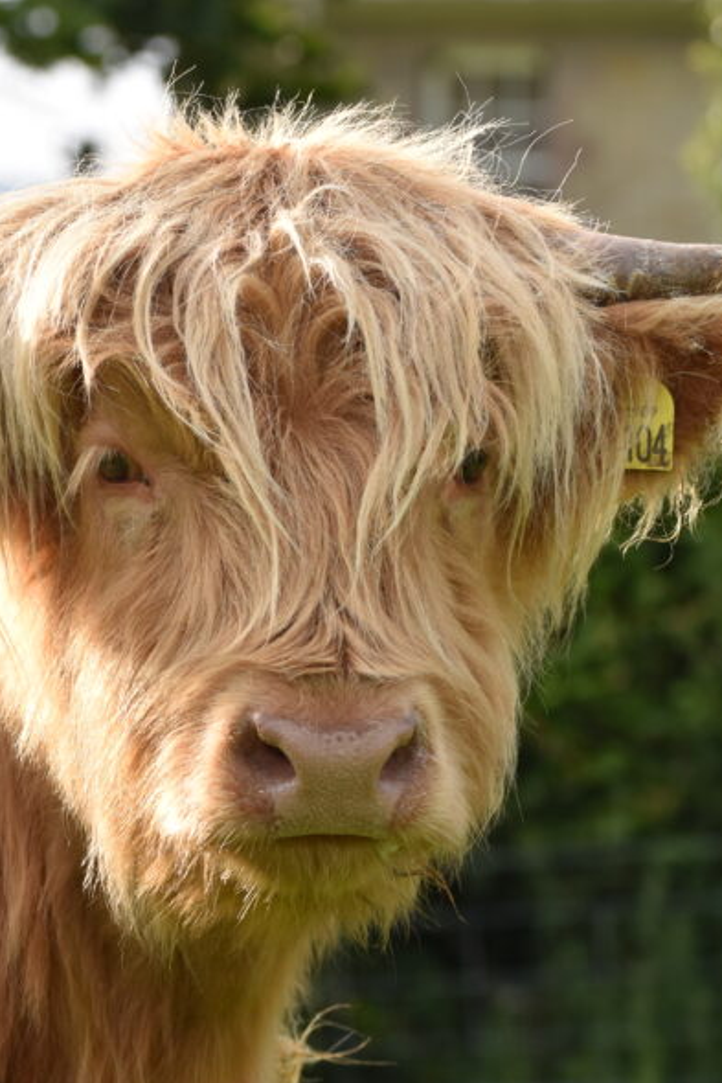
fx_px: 7997
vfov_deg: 7.7
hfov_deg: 5.2
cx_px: 231
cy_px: 322
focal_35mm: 266
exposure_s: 1/500
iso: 360
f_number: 5.6
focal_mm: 102
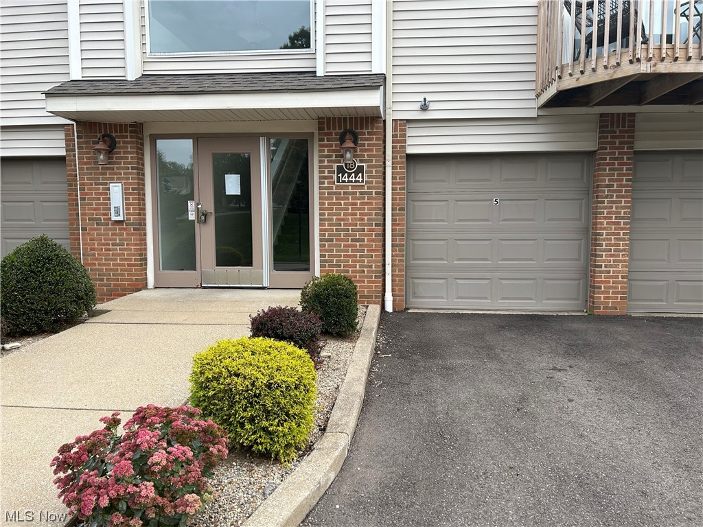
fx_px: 528
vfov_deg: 53.1
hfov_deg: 67.3
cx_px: 352
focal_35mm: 26
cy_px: 264
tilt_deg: -5.0
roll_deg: +0.4
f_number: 1.5
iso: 50
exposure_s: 1/1361
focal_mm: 5.7
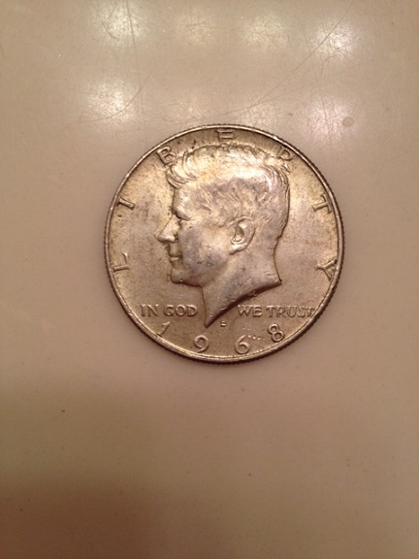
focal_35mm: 35
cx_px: 210
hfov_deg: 40.7
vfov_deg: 52.6
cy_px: 280
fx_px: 565
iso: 64
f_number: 2.4
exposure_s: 1/30
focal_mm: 4.28
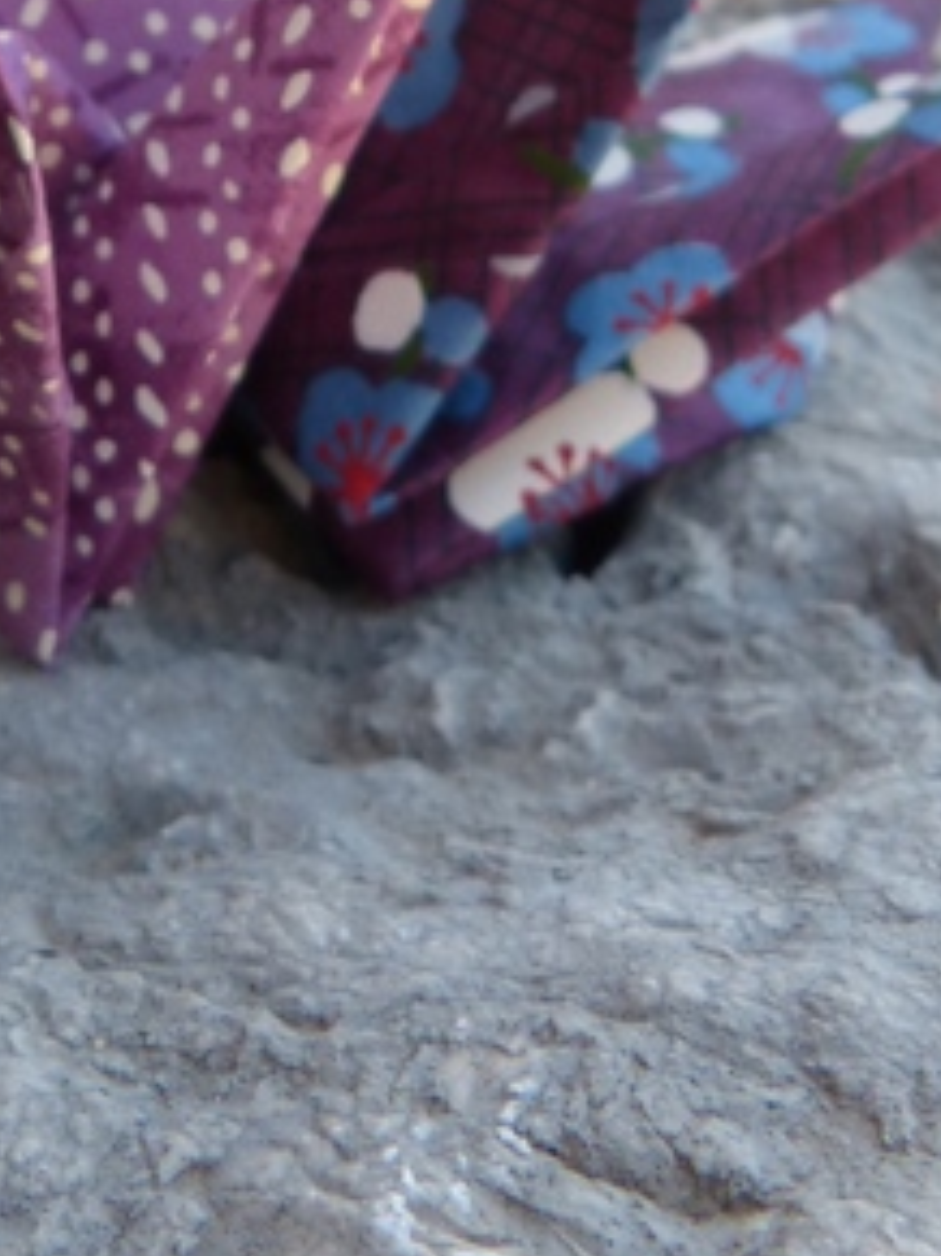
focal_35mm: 86
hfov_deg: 17.0
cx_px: 220
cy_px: -384
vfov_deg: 20.7
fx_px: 3119
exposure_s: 1/160
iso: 100
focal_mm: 4.5
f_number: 4
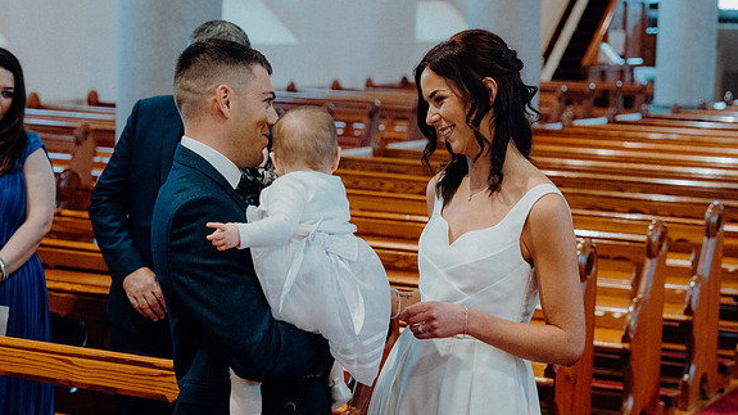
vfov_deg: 13.1
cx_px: 368
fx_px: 1800
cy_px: 233
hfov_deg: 23.2
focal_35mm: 92
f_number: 3.5
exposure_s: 1/160
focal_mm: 58
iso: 2500
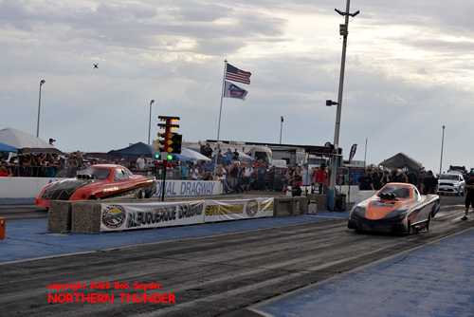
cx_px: 237
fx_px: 922
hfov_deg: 28.8
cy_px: 158
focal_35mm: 70
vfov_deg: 19.5
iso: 400
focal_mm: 70
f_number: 5.6
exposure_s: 1/1600
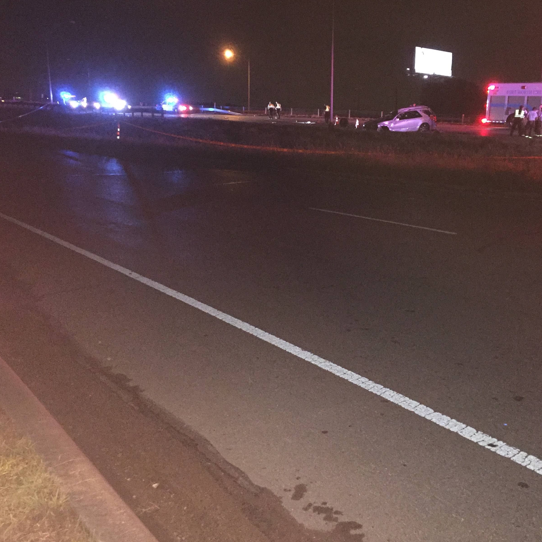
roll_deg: -2.2
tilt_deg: -12.0
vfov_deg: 47.2
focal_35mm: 35
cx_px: 310
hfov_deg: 47.1
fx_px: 620
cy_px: 269
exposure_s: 1/16
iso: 400
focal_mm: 4.15
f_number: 2.2
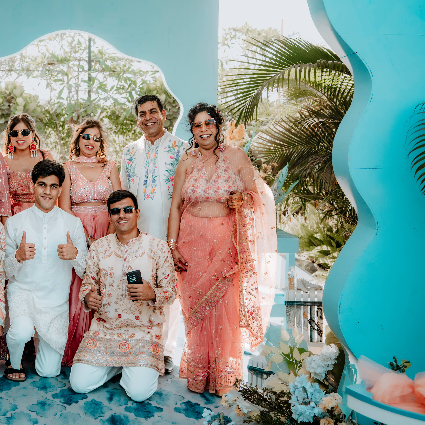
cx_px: 72
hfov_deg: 30.7
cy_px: 183
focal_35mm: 54
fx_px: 750
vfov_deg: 31.6
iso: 500
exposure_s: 1/400
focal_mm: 35
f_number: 4
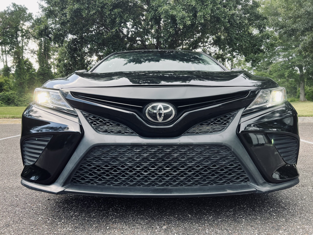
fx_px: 235
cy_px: 118
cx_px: 156
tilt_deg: -2.7
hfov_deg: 67.3
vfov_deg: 53.1
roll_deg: +2.1
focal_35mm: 26
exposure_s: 1/165
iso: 64
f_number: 1.5
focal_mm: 5.7
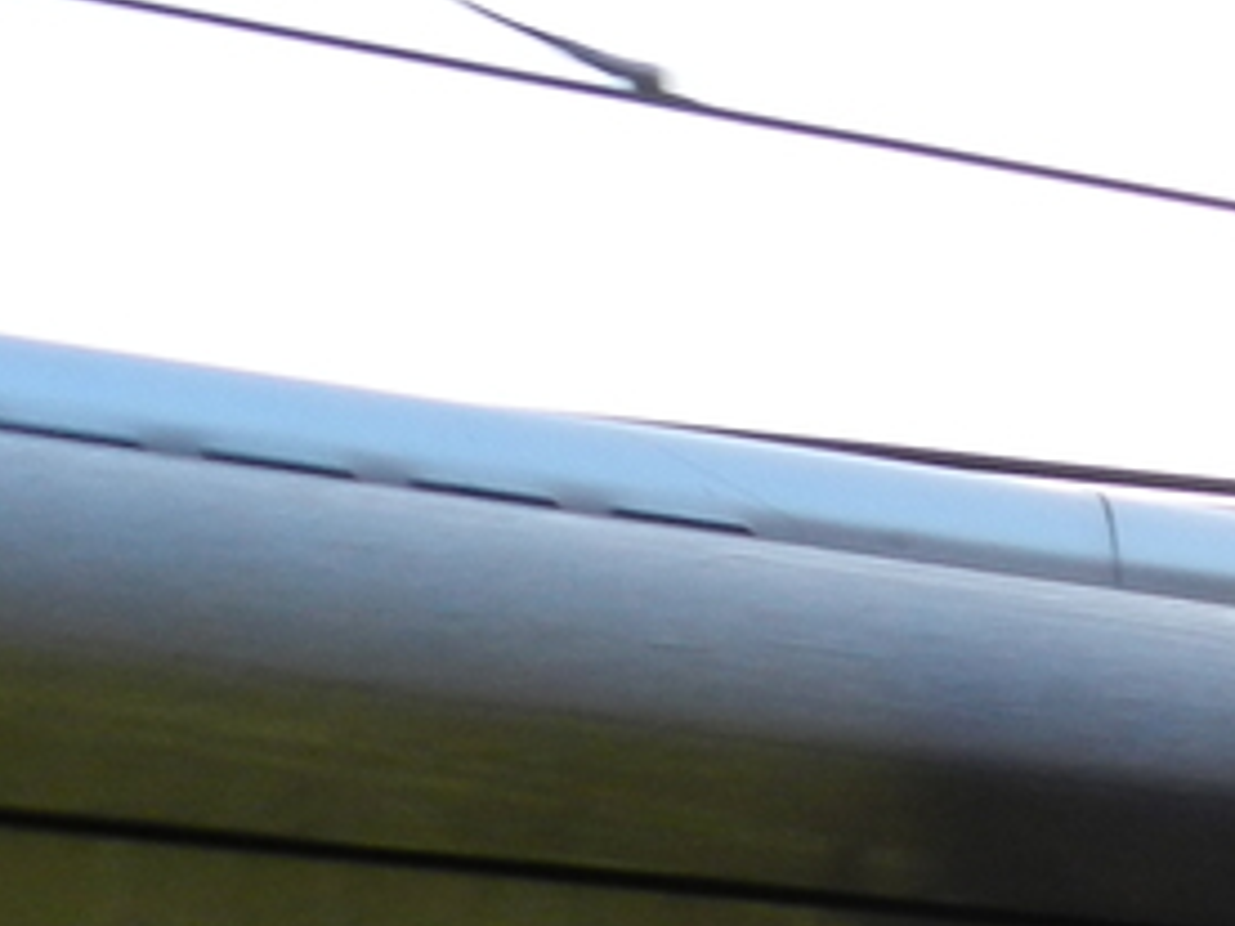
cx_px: 1821
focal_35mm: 100
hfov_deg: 17.7
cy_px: 1539
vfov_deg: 13.6
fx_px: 3568
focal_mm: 4
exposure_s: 1/125
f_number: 3.4
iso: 160
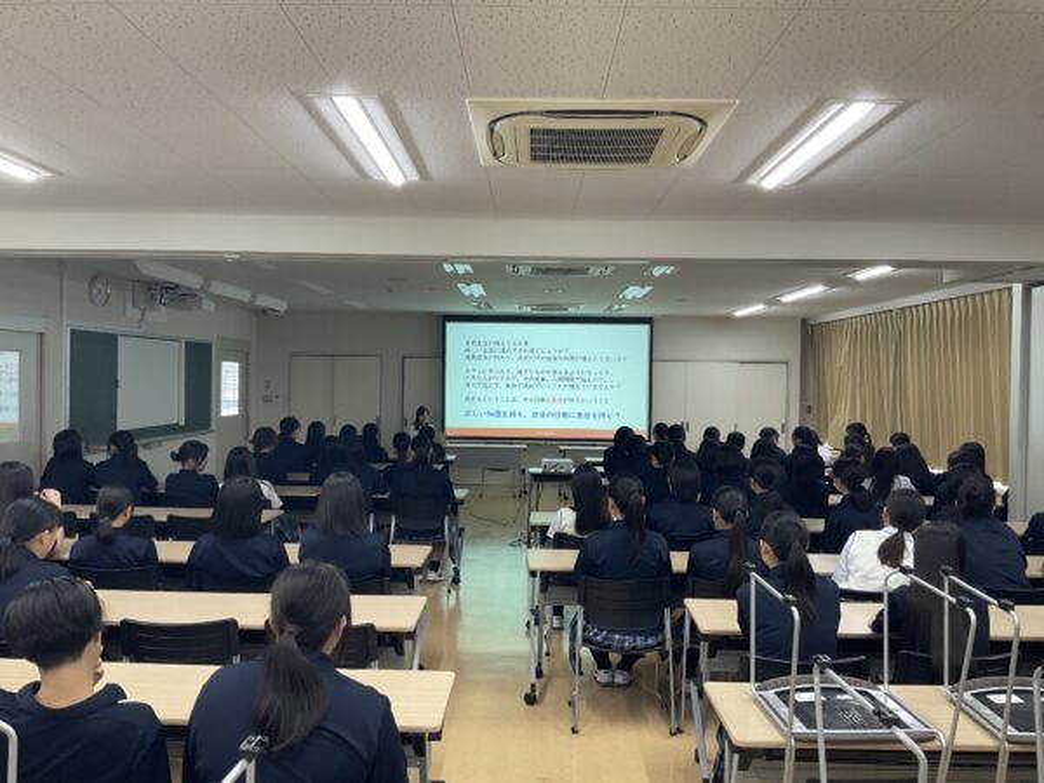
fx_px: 875
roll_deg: -0.3
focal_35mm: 29
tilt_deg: -0.7
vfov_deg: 48.2
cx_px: 522
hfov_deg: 61.7
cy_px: 392
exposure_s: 1/50
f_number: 1.8
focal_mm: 3
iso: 50
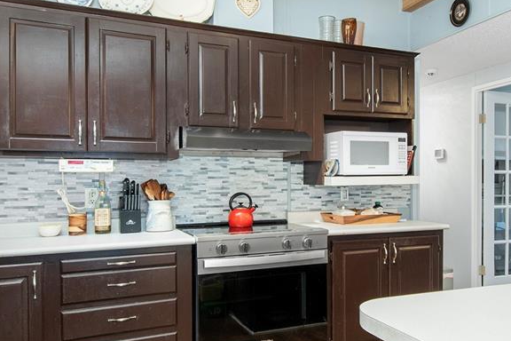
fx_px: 454
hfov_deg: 57.8
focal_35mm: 32
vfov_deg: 41.1
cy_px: 184
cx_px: 326
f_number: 8
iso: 320
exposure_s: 1/2
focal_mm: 12
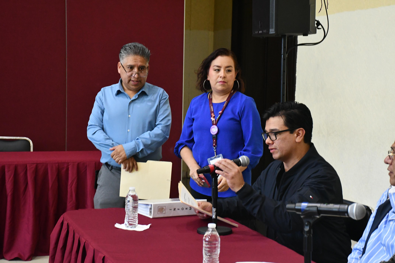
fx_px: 823
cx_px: 198
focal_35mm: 75
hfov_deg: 27.0
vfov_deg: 18.2
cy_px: 132
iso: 4000
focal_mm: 50
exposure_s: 1/60
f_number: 7.1
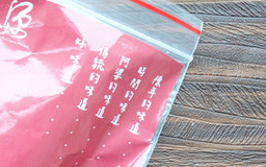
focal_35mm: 67
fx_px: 486
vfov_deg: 19.1
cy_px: 147
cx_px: 36
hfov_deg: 29.6
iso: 160
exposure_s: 1/4
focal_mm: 10.4
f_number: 6.3
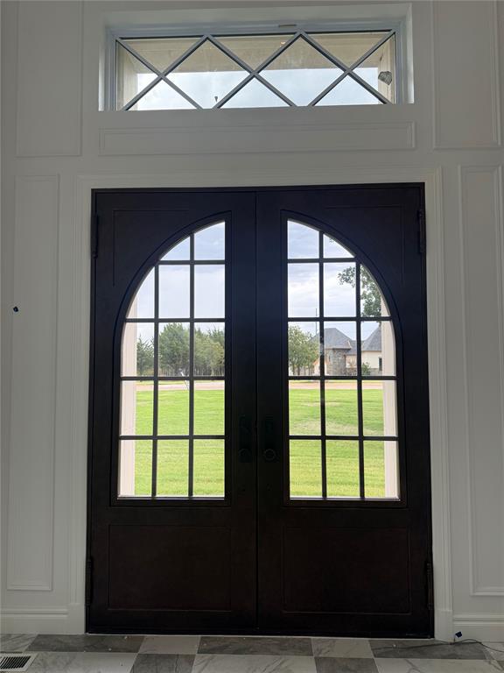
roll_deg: -0.4
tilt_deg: +3.0
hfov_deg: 56.8
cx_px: 252
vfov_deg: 71.6
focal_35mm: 24
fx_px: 466
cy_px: 336
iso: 100
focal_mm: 6.76
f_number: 1.78
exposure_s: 1/360
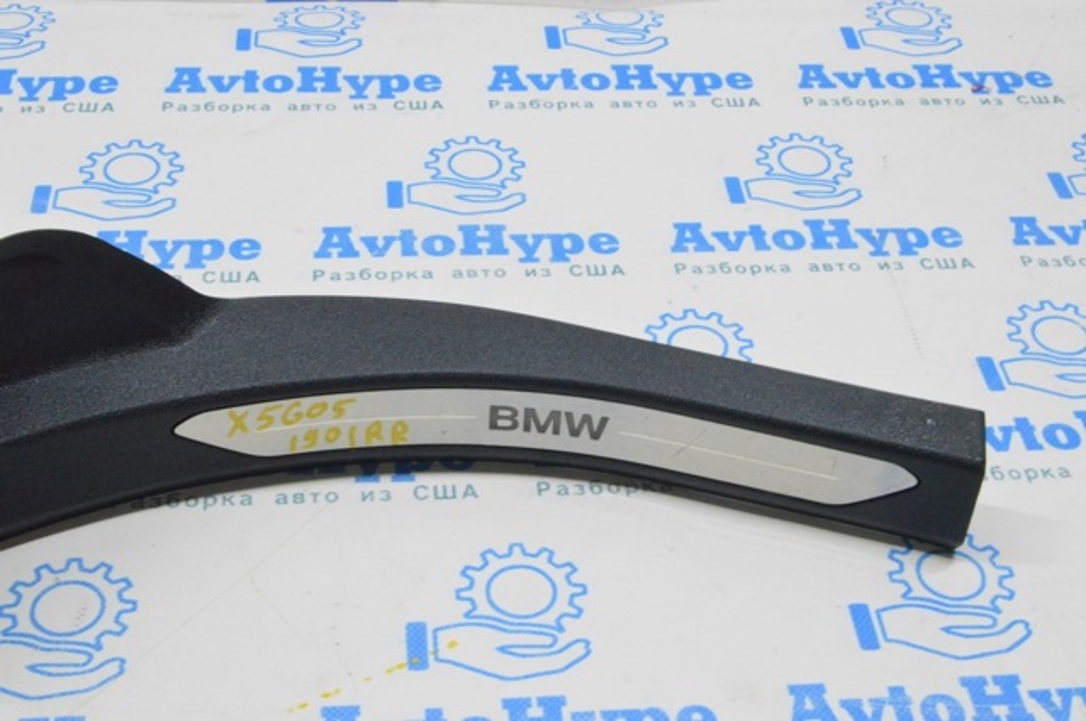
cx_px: 543
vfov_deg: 23.7
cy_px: 360
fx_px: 1717
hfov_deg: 35.1
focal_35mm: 57
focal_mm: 38
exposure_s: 1/20
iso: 6400
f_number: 20
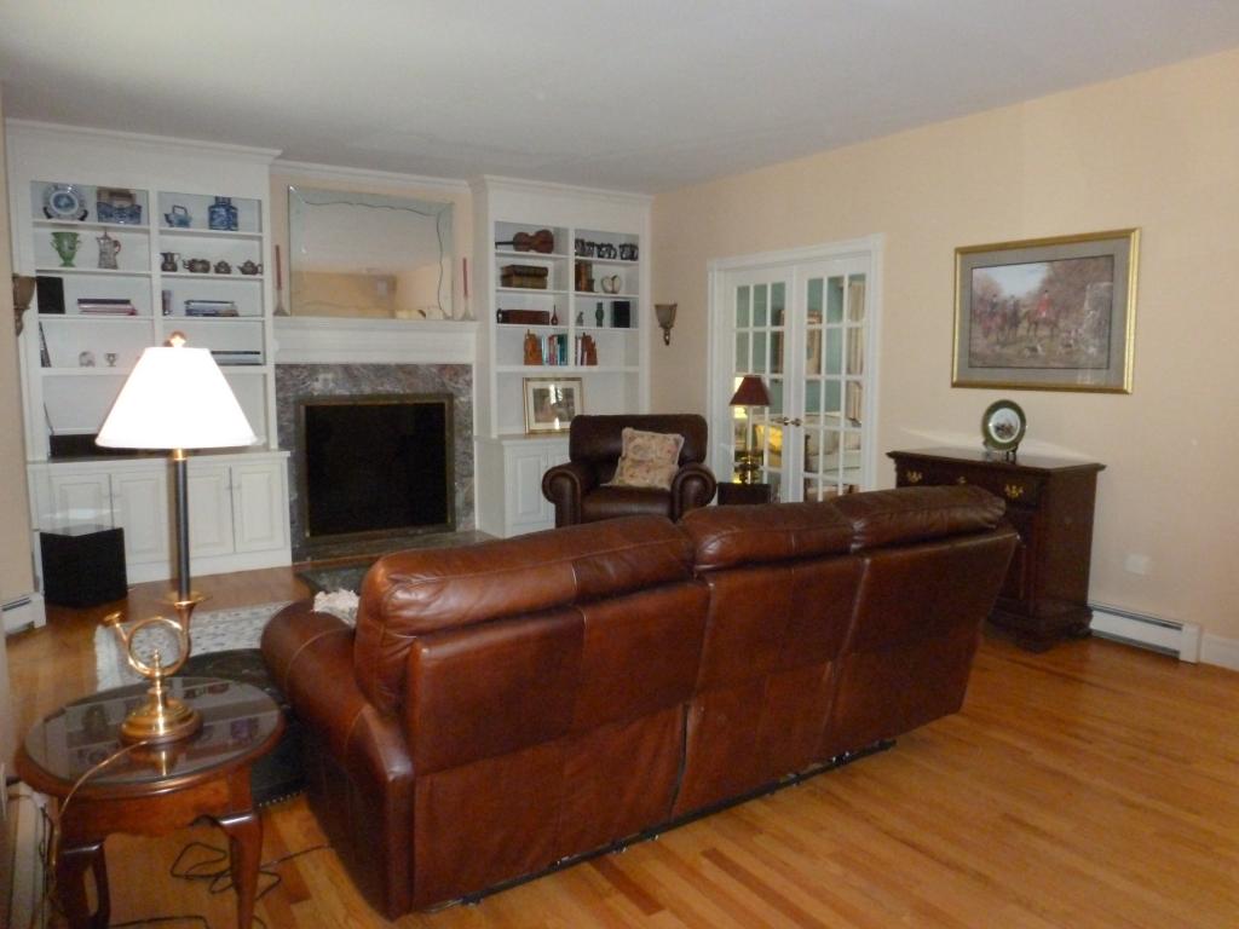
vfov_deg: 56.8
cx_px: 620
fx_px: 859
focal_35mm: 24
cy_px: 464
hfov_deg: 71.6
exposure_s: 1/60
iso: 640
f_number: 3.3
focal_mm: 4.3
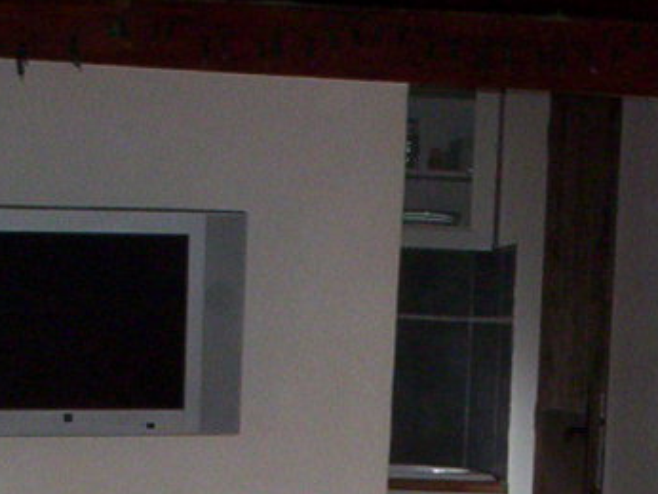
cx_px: 572
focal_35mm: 130
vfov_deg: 10.8
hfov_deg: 15.0
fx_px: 2473
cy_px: 825
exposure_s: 1/60
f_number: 4.5
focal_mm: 4.99
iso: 140
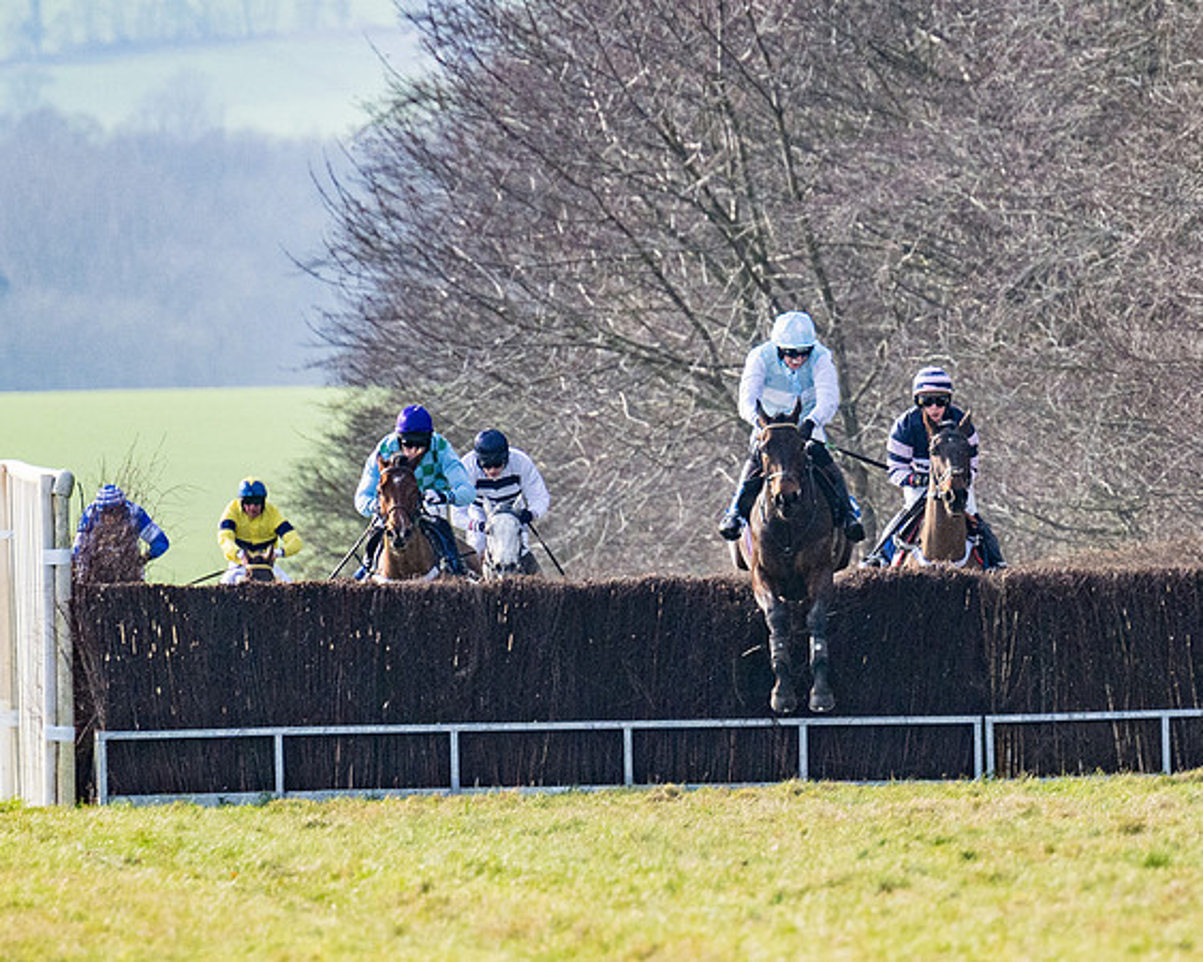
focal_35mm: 768
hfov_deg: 2.5
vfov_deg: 2.0
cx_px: 1140
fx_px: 27335
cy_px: 242
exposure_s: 1/2500
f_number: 4
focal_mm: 250
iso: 400
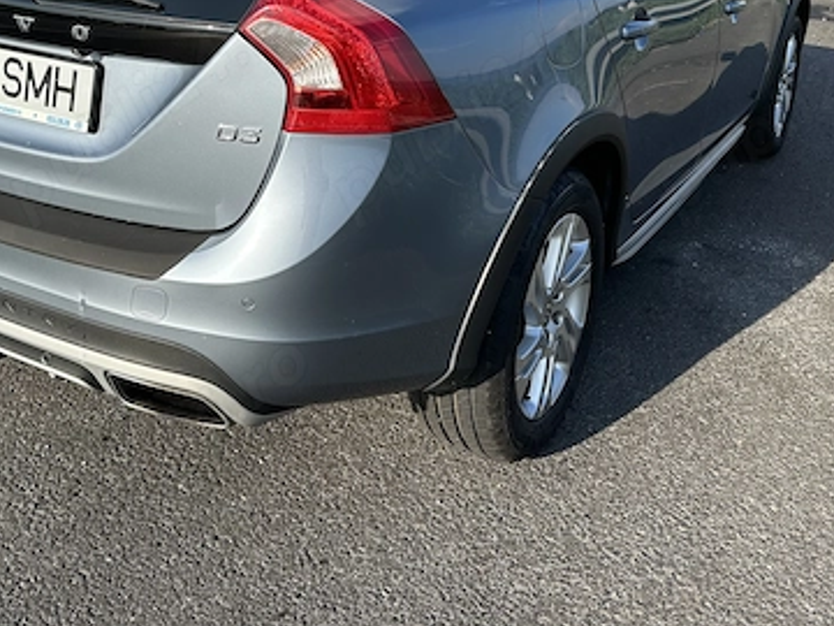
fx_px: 964
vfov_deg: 34.8
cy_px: 125
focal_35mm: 40
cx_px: 320
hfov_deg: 46.4
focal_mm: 6.86
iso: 80
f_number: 1.78
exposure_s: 1/2353
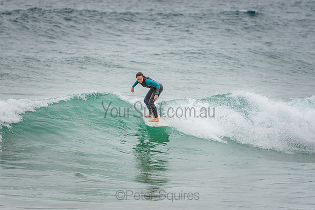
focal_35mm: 585
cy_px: 105
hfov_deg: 3.5
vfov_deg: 2.4
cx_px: 158
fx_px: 5120
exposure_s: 1/1600
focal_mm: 390
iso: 280
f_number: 5.6
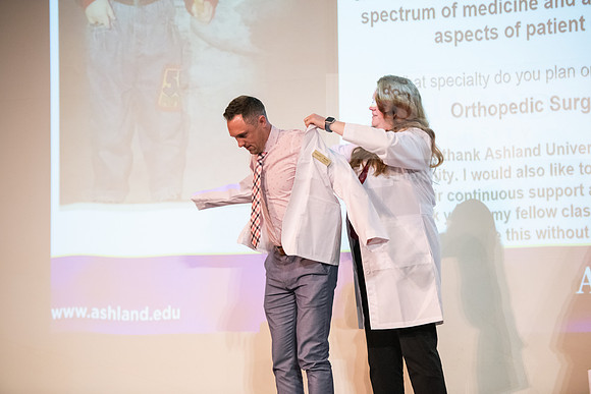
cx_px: 296
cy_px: 197
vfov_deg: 11.0
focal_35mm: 125
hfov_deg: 16.4
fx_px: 2052
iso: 4000
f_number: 3.2
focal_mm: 125
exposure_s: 1/200
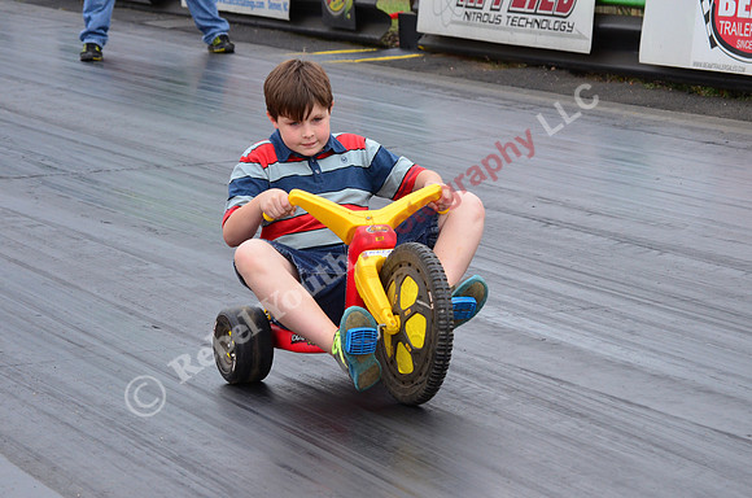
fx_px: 3752
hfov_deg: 11.4
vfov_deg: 7.6
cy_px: 249
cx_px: 376
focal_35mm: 180
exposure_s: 1/1000
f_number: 8
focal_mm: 120
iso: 1000
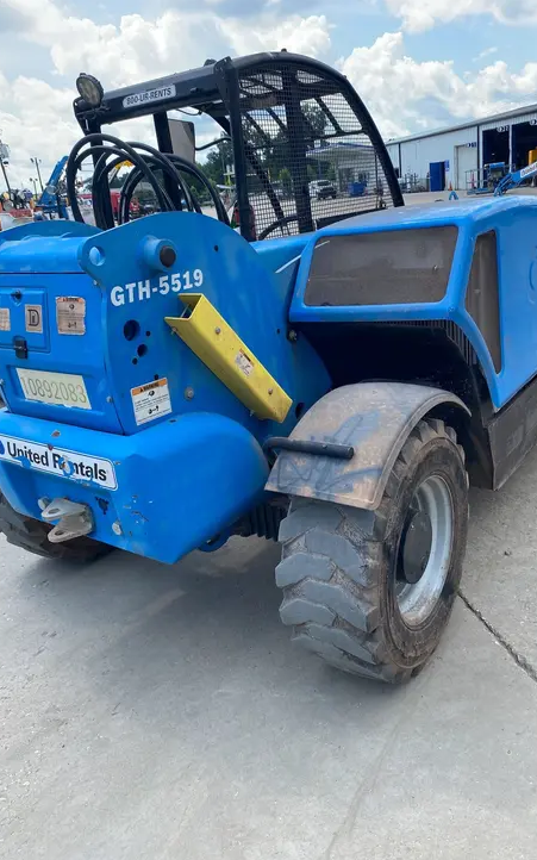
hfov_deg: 44.4
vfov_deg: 66.5
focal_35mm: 28
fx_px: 656
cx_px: 310
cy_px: 434
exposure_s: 1/877
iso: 32
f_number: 1.8
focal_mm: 4.25
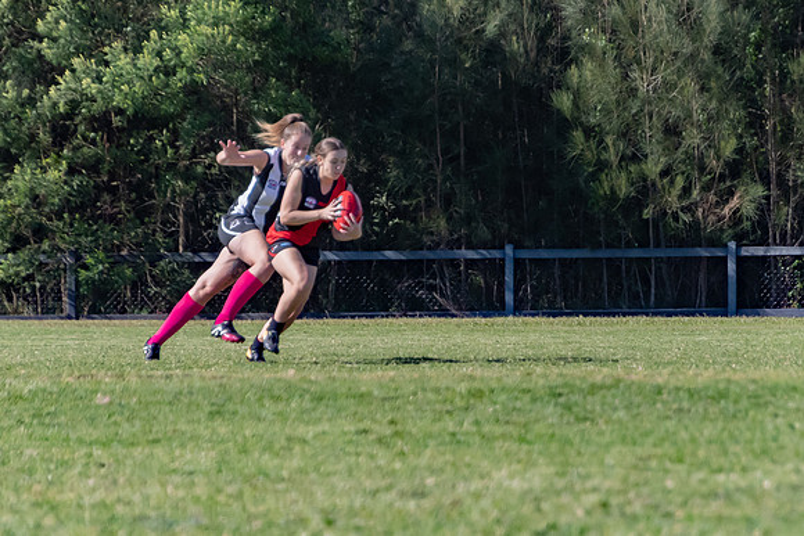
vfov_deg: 2.3
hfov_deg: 3.4
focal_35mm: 598
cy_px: 271
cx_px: 397
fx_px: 13366
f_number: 6.3
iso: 800
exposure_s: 1/3200
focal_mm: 250
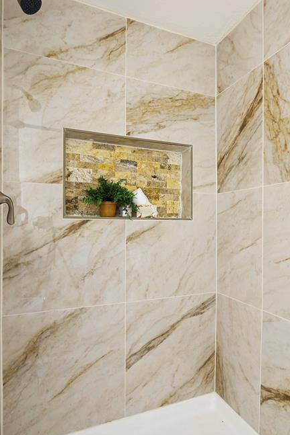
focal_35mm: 19
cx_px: 129
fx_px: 230
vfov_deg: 86.9
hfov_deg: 64.3
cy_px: 215
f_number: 8
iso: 100
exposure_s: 3.2
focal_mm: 16
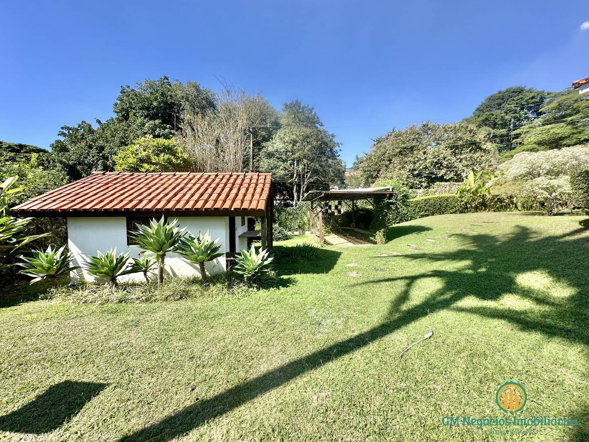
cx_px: 294
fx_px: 238
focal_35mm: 14
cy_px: 221
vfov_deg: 85.7
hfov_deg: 102.1
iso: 50
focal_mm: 2.22
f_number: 2.2
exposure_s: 1/801
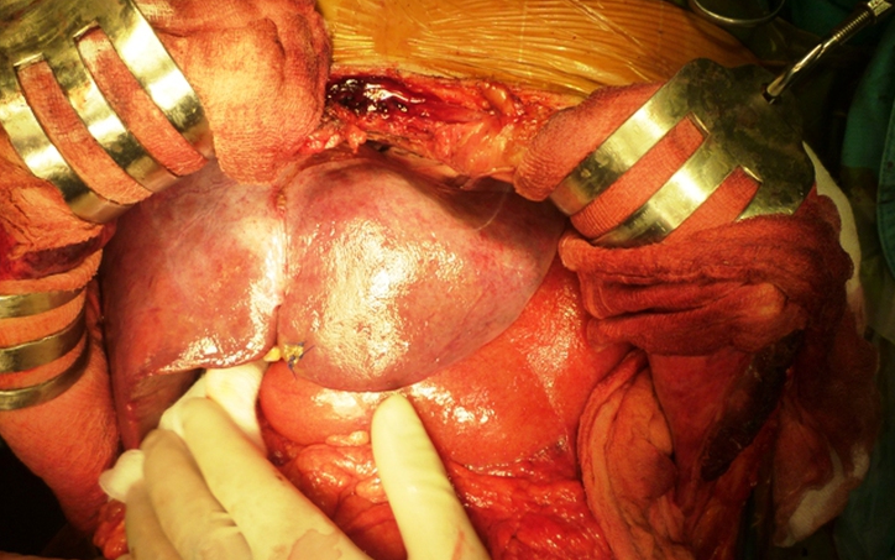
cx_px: 446
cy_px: 318
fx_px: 756
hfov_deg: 61.2
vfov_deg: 40.5
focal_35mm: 31
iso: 125
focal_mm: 5.2
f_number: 3.3
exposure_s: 1/160
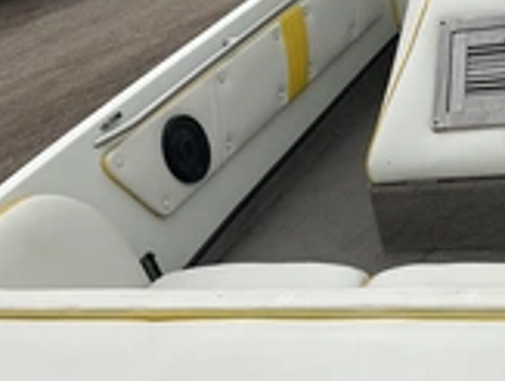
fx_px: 1038
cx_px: 505
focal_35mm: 71
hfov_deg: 25.9
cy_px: 223
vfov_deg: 20.8
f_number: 1.8
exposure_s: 1/2227
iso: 25
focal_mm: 3
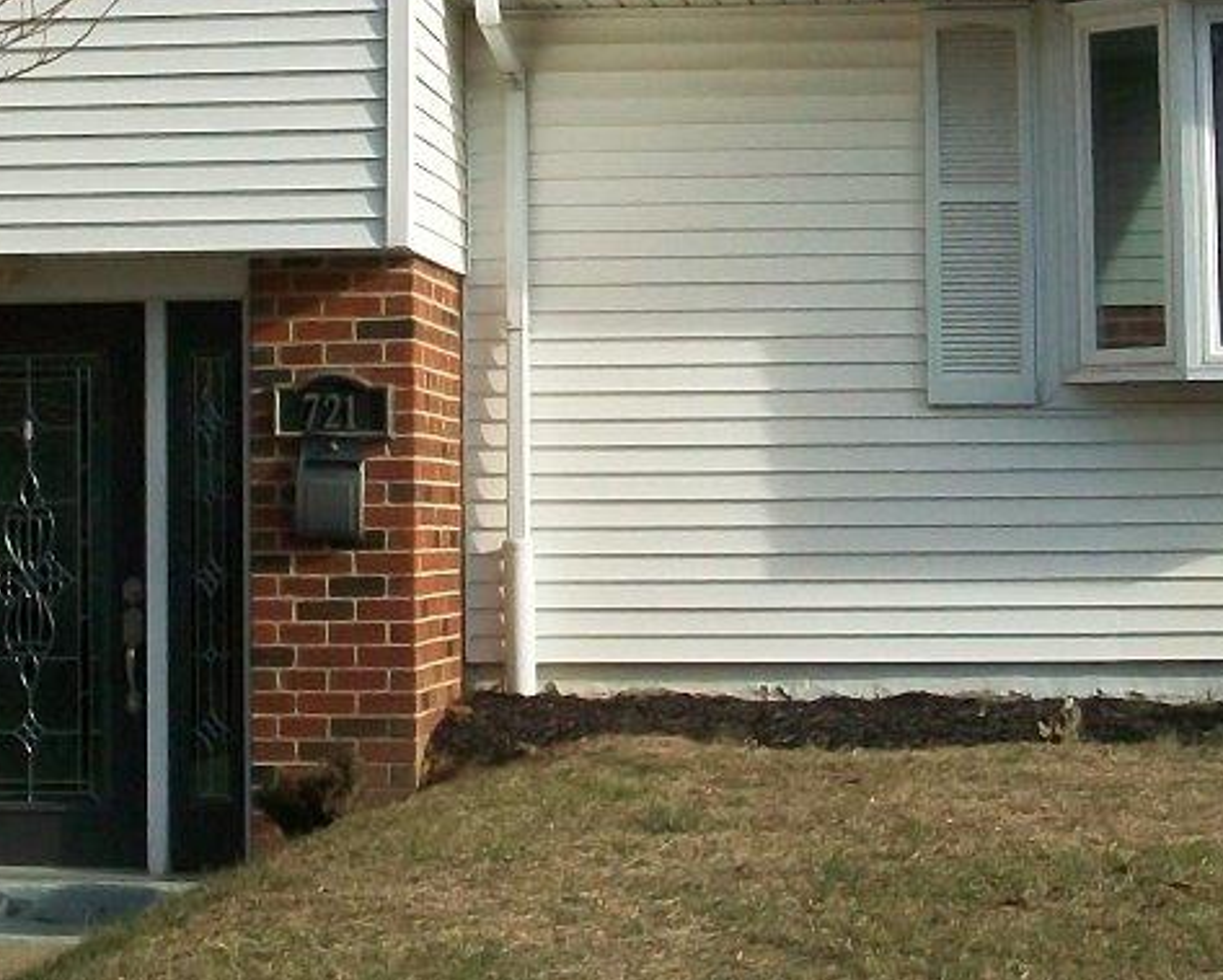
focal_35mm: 101
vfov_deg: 15.1
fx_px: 3658
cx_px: 372
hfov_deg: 18.9
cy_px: 78
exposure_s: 1/400
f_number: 5.5
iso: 80
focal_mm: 5.7
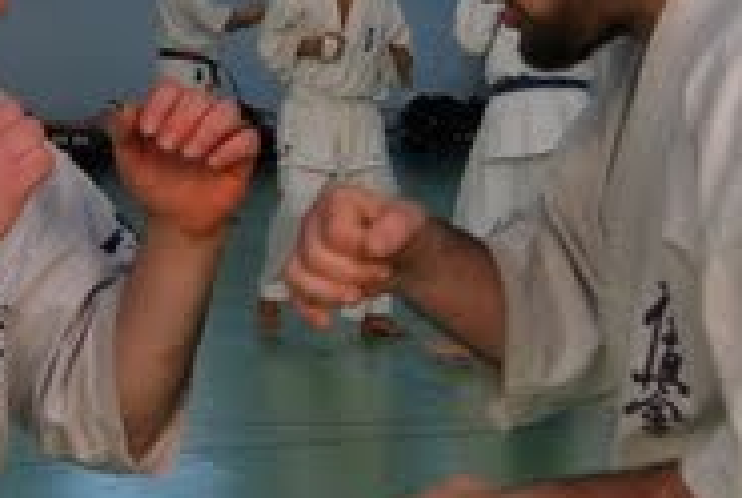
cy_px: 307
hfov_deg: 14.1
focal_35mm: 145
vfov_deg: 9.5
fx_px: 2993
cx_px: 213
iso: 720
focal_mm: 28
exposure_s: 1/500
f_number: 4.2
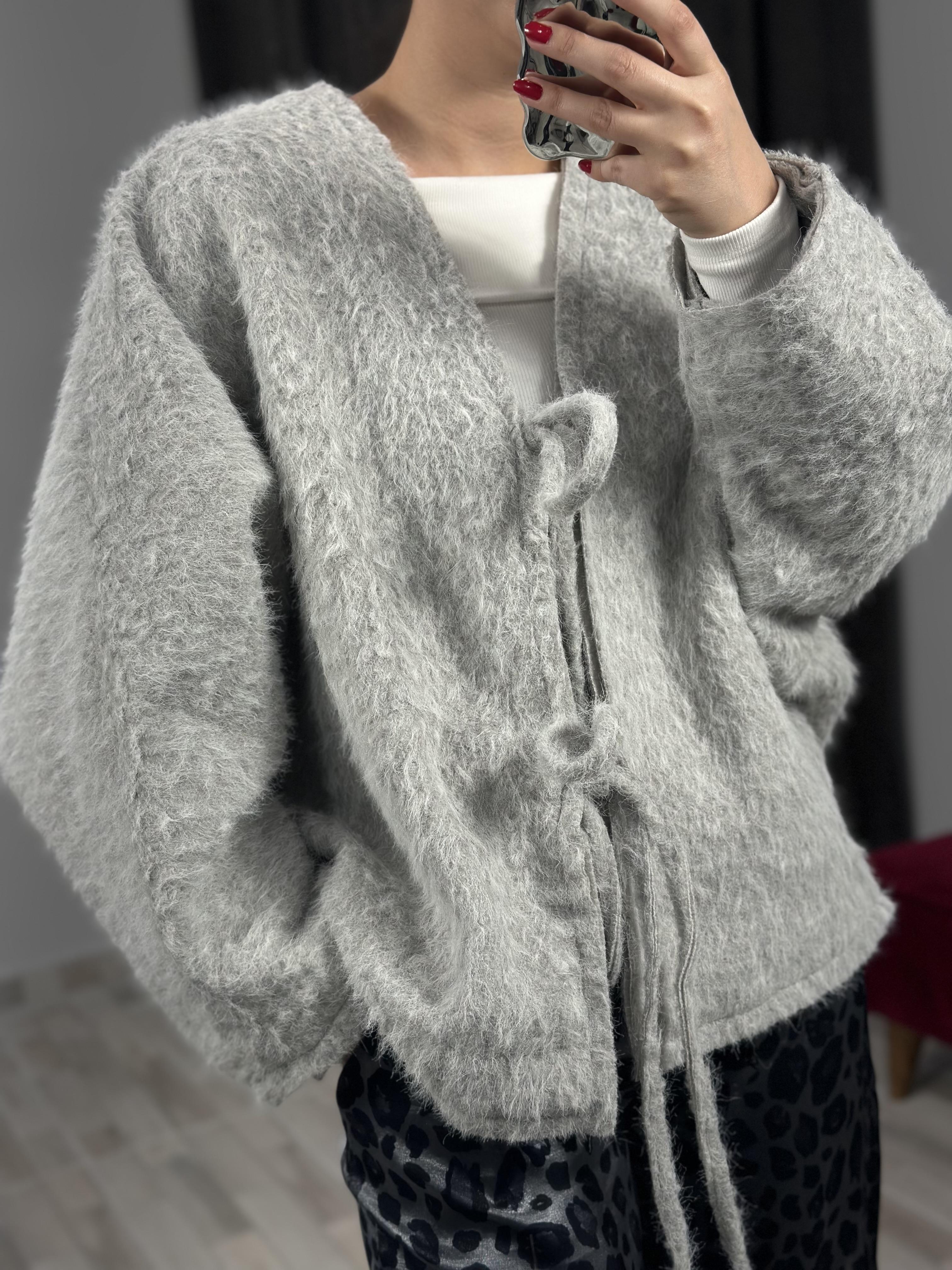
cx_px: 476
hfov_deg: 30.3
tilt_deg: -32.9
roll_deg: +8.8
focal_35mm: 48
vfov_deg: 39.7
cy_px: 635
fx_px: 1760
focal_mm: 6.86
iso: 64
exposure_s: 1/118
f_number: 1.78
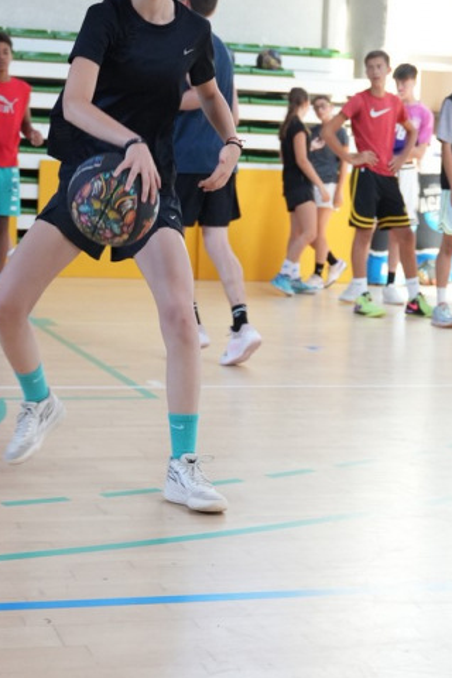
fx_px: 1412
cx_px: 186
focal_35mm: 75
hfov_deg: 18.2
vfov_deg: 27.0
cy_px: 290
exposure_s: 1/400
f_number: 2.8
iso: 1600
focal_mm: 30
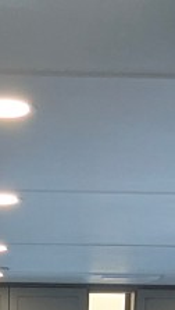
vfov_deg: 16.4
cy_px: 563
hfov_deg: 11.1
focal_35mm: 109
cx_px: 24
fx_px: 896
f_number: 2.2
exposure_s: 1/133
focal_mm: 2.35
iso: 150
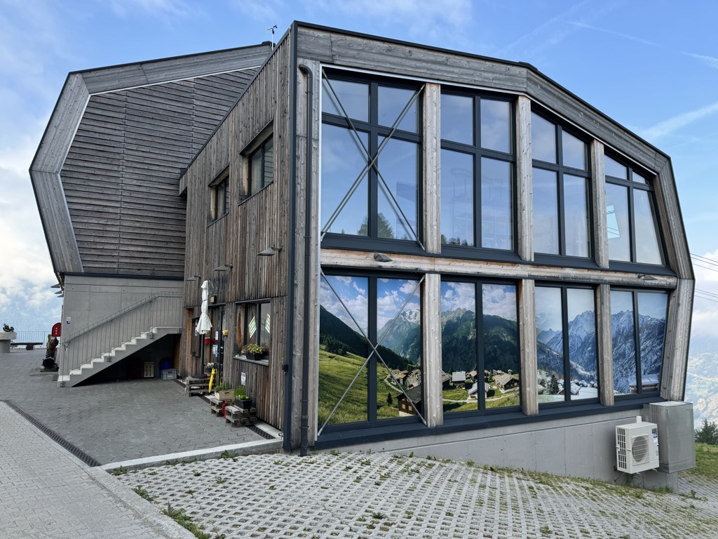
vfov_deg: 56.8
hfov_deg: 71.6
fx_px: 498
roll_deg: +0.0
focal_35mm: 24
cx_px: 359
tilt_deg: +5.3
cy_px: 270
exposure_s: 1/1042
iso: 80
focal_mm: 6.76
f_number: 1.78
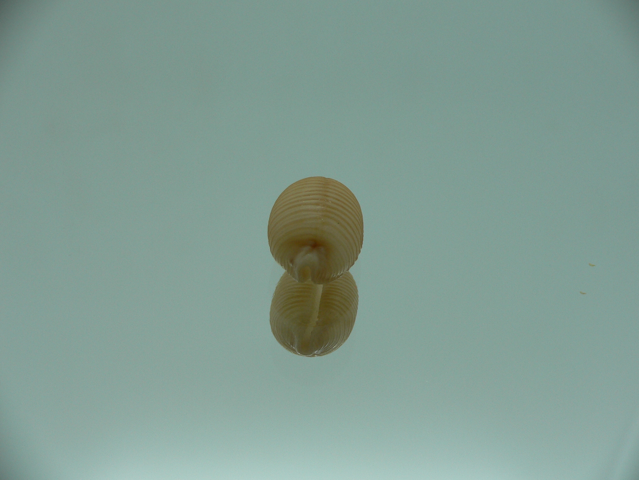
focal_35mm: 35
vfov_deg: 40.7
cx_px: 320
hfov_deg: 52.6
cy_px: 240
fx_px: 646
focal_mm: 4.6
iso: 80
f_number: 2.8
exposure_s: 1/80
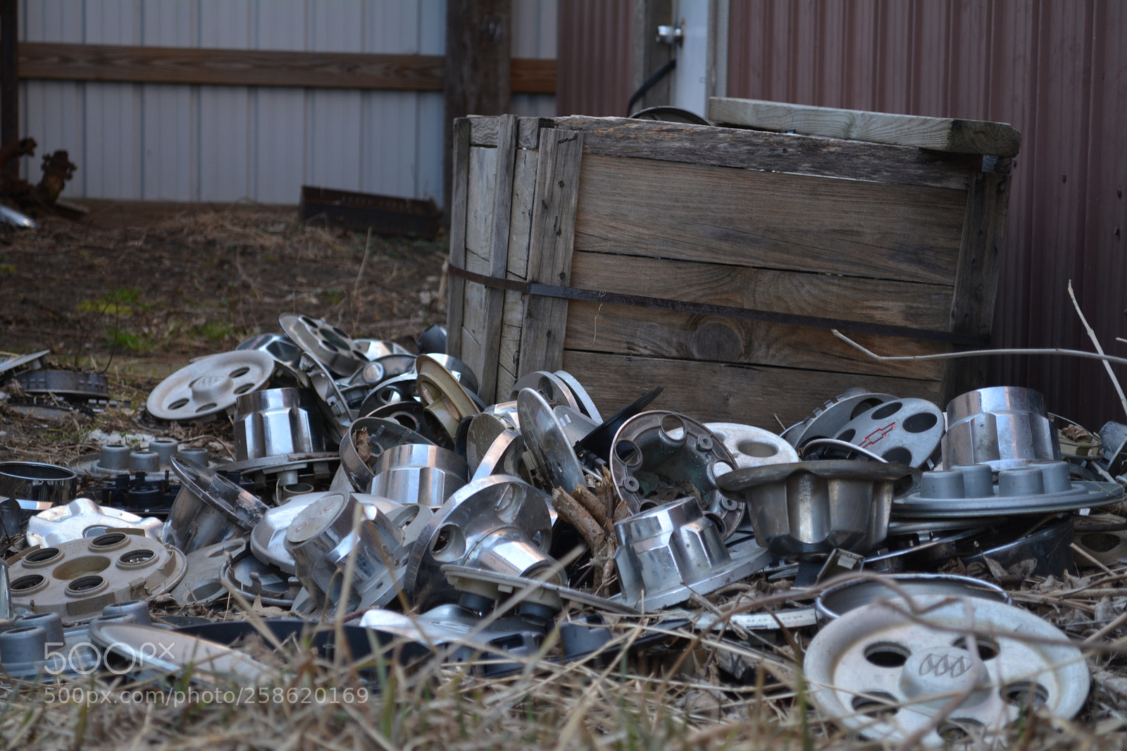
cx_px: 564
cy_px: 376
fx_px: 2582
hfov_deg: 24.6
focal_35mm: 82
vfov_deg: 16.5
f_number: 5.6
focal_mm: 55
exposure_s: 1/125
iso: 100
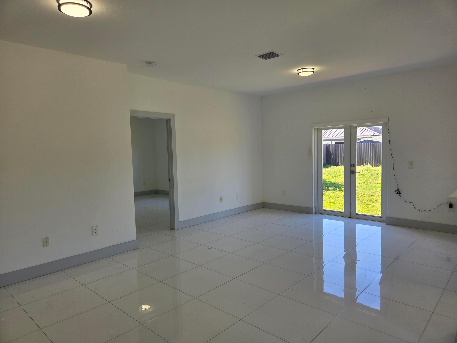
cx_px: 228
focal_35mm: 23
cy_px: 172
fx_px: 304
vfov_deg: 58.9
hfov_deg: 73.9
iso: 25
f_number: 1.8
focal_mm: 5.4
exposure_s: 1/120
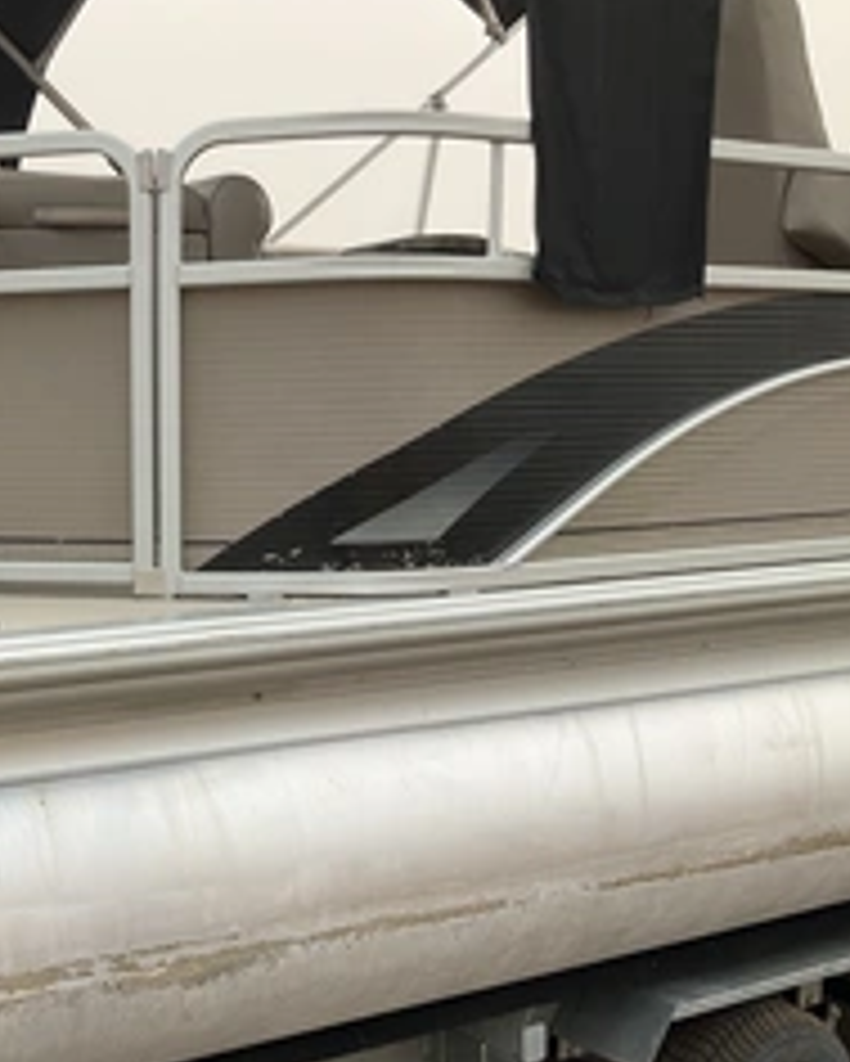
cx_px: 58
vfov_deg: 38.7
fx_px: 1508
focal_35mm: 48
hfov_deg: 29.9
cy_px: 590
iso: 25
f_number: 1.8
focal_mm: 3
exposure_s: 1/1451
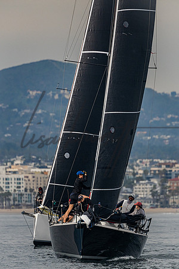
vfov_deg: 3.4
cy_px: 134
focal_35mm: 600
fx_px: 4475
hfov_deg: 2.3
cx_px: 99
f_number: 5.6
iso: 400
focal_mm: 400
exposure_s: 1/6400
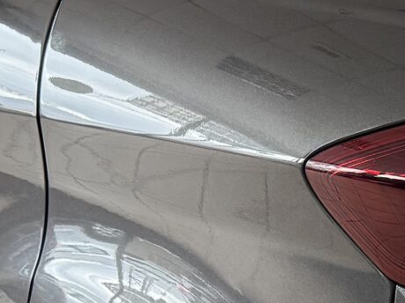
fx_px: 1567
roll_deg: -1.2
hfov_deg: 14.0
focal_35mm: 134
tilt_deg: -17.7
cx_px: 564
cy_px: 298
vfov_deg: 11.0
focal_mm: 6.76
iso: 200
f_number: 1.78
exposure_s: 1/133
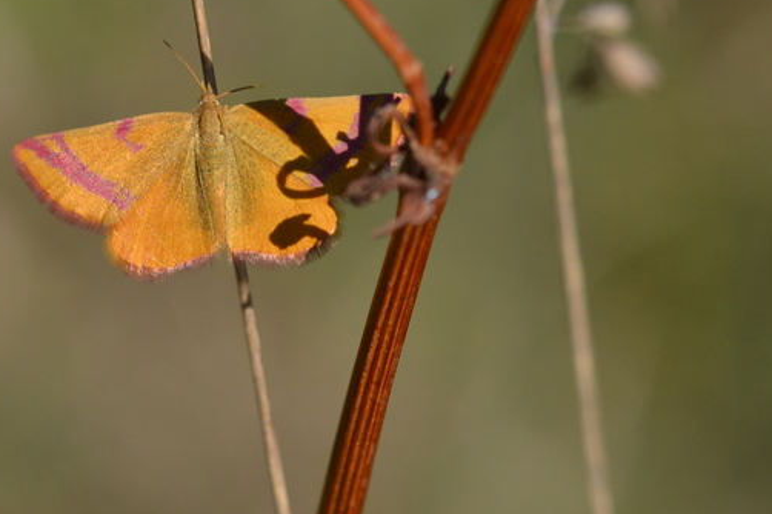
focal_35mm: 531
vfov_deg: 2.6
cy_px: 149
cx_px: 225
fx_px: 11378
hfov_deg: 3.9
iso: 400
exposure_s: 1/1250
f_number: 5.6
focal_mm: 185
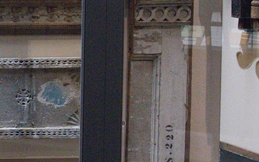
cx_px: -275
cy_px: -26
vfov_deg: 7.8
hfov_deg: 11.3
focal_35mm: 166
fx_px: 1172
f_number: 11
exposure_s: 1/80
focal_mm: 38
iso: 10000
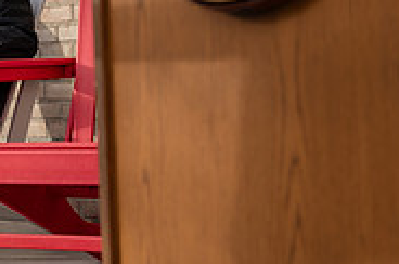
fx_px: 1748
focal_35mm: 158
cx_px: -193
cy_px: 68
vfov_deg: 8.6
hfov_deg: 12.4
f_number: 4
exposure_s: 1/320
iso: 125
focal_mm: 50
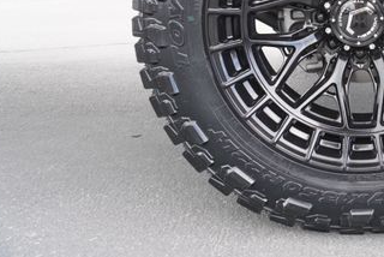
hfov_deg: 37.5
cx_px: 366
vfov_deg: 26.7
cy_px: 4
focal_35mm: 48
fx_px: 512
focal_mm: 16
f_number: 4
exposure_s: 1/60
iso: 125
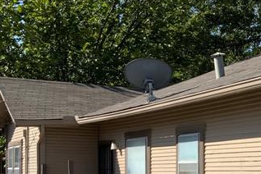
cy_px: 190
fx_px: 703
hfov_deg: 19.9
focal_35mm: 97
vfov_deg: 13.8
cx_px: 299
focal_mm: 3
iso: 16
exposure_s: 1/1786
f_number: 1.8
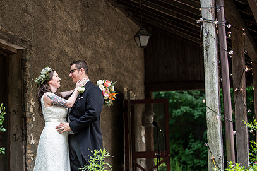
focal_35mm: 107
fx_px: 764
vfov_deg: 12.8
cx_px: 75
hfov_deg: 19.0
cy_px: 98
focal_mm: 75
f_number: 2.8
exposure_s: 1/1600
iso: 640
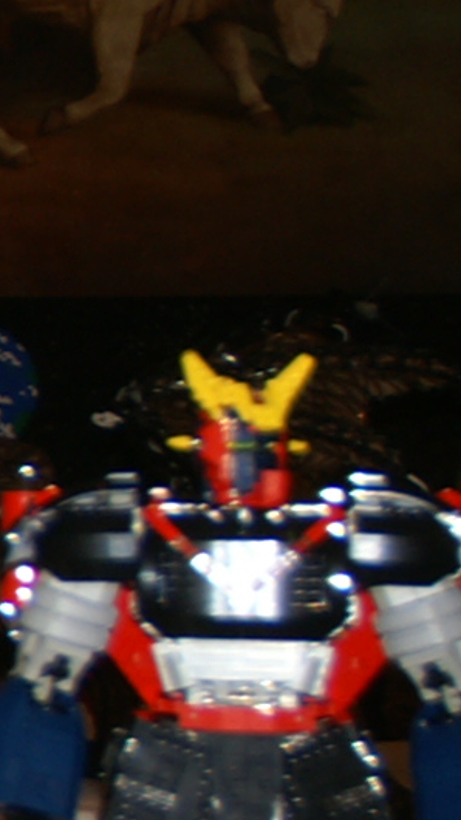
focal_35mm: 196
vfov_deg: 11.0
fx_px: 4261
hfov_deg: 5.0
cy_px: 396
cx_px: -1833
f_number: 4
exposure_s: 1/60
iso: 200
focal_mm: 22
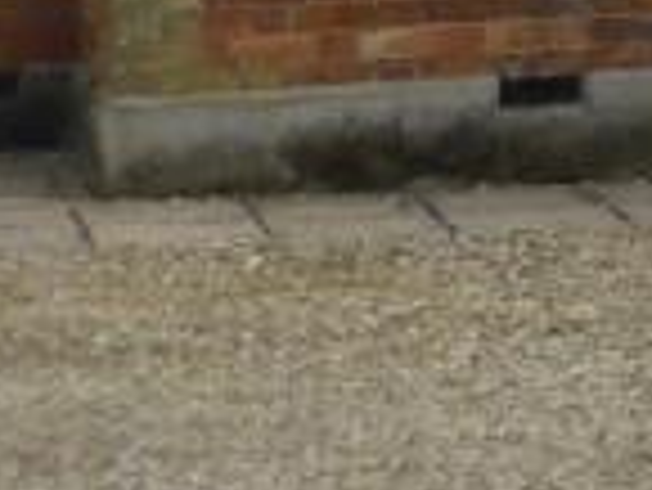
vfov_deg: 4.9
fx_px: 5448
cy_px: -1070
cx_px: 1457
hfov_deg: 6.6
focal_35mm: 289
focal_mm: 7.4
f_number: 3.9
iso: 100
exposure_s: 1/250
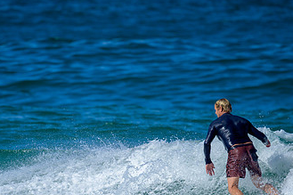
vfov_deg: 1.0
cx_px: 126
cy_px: 168
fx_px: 11478
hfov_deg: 1.5
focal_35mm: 1411
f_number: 6.3
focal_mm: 800
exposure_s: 1/2500
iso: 280
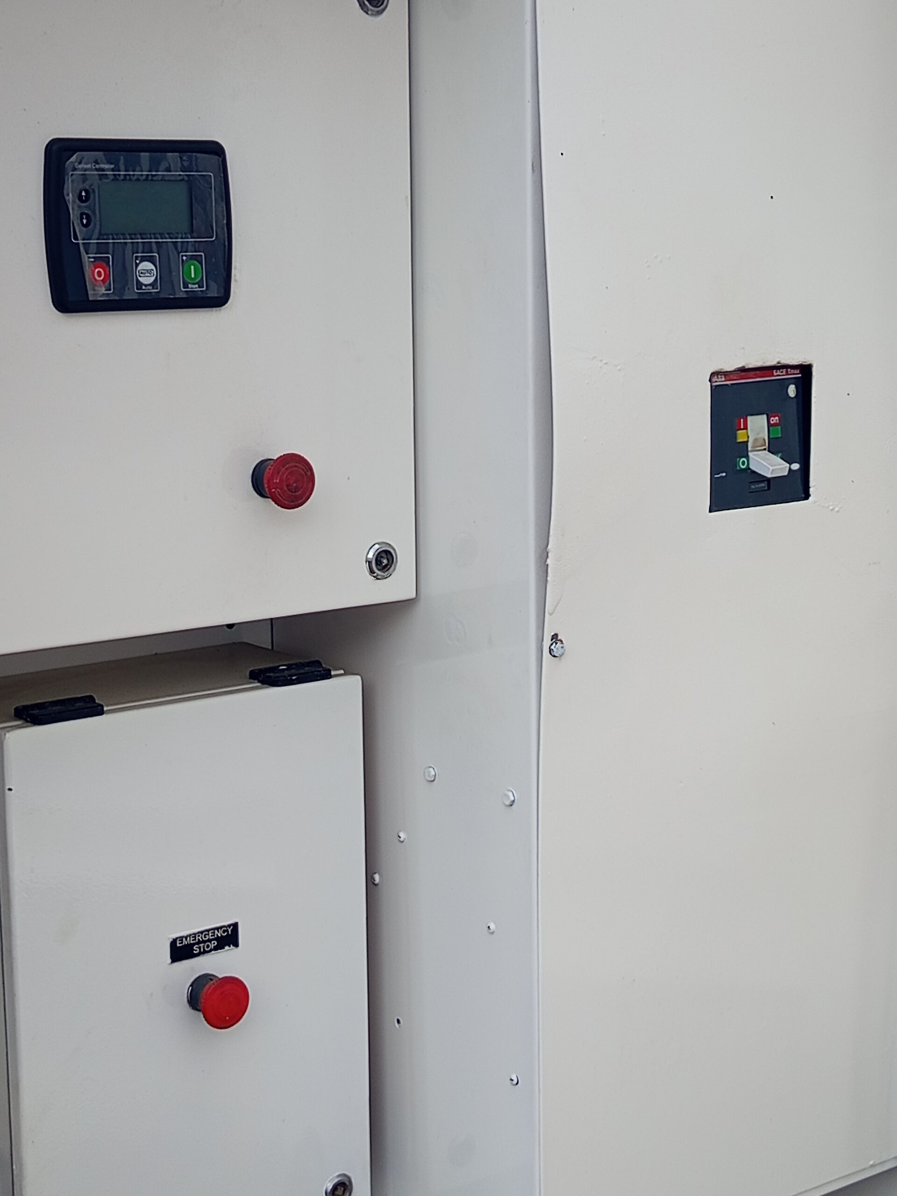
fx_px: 2142
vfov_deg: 31.2
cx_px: 448
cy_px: 598
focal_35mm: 62
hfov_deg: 23.7
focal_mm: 5.24
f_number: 1.7
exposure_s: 1/344
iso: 52
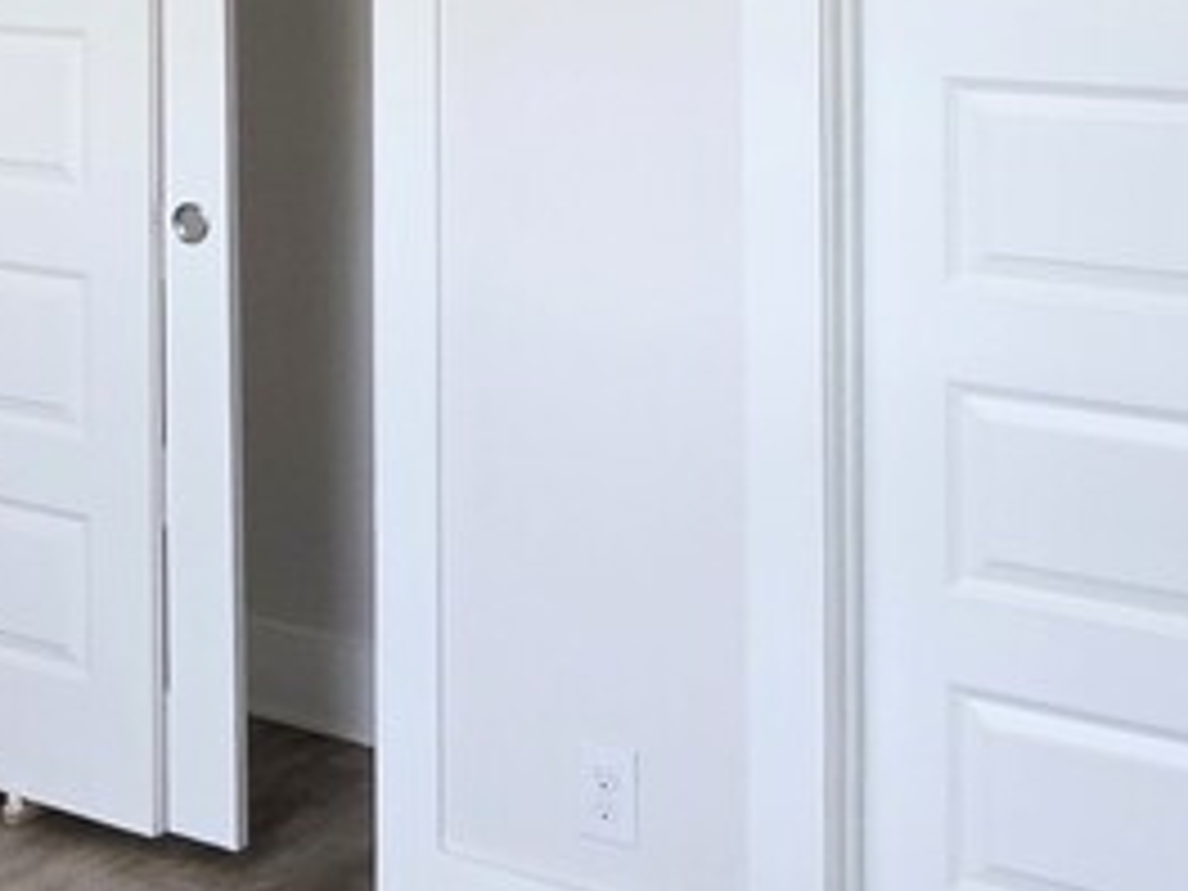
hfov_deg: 23.4
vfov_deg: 19.7
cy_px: -135
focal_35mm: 71
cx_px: -464
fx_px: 2437
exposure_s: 1/120
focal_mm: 2.2
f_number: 1.9
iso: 250
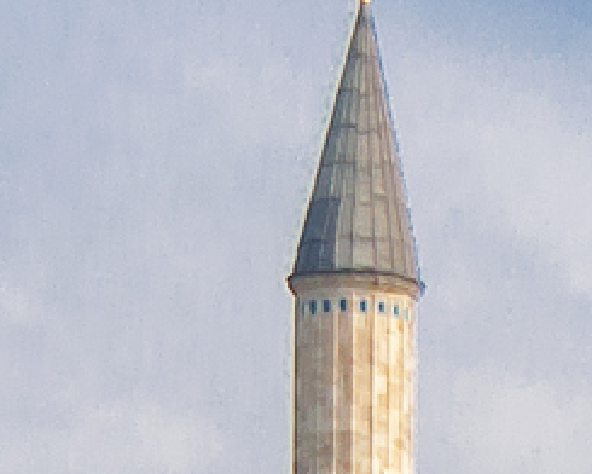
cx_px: 2018
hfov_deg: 5.1
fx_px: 6186
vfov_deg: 4.3
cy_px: 908
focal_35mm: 353
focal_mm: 29
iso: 200
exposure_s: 1/640
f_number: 9
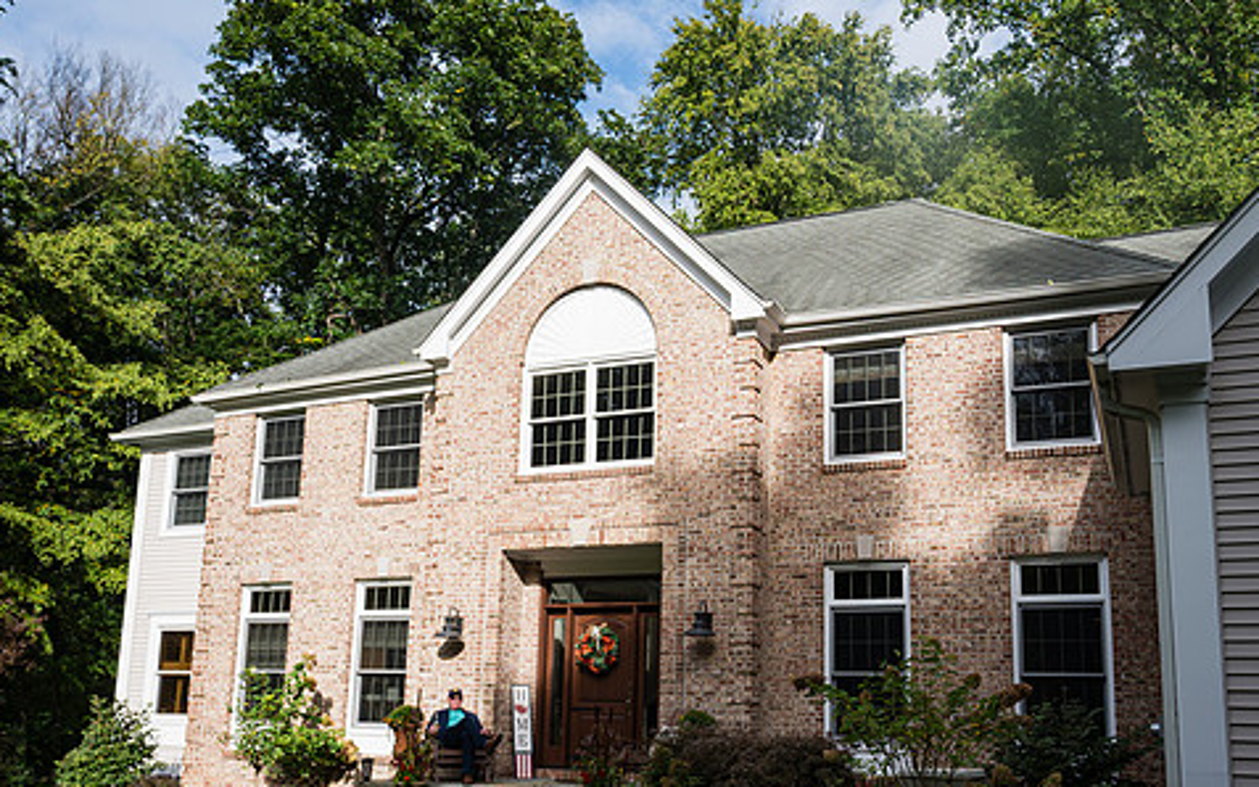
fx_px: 1132
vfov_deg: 37.9
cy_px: 517
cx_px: 666
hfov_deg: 58.1
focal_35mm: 33
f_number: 6.3
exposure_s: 1/320
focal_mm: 24
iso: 100
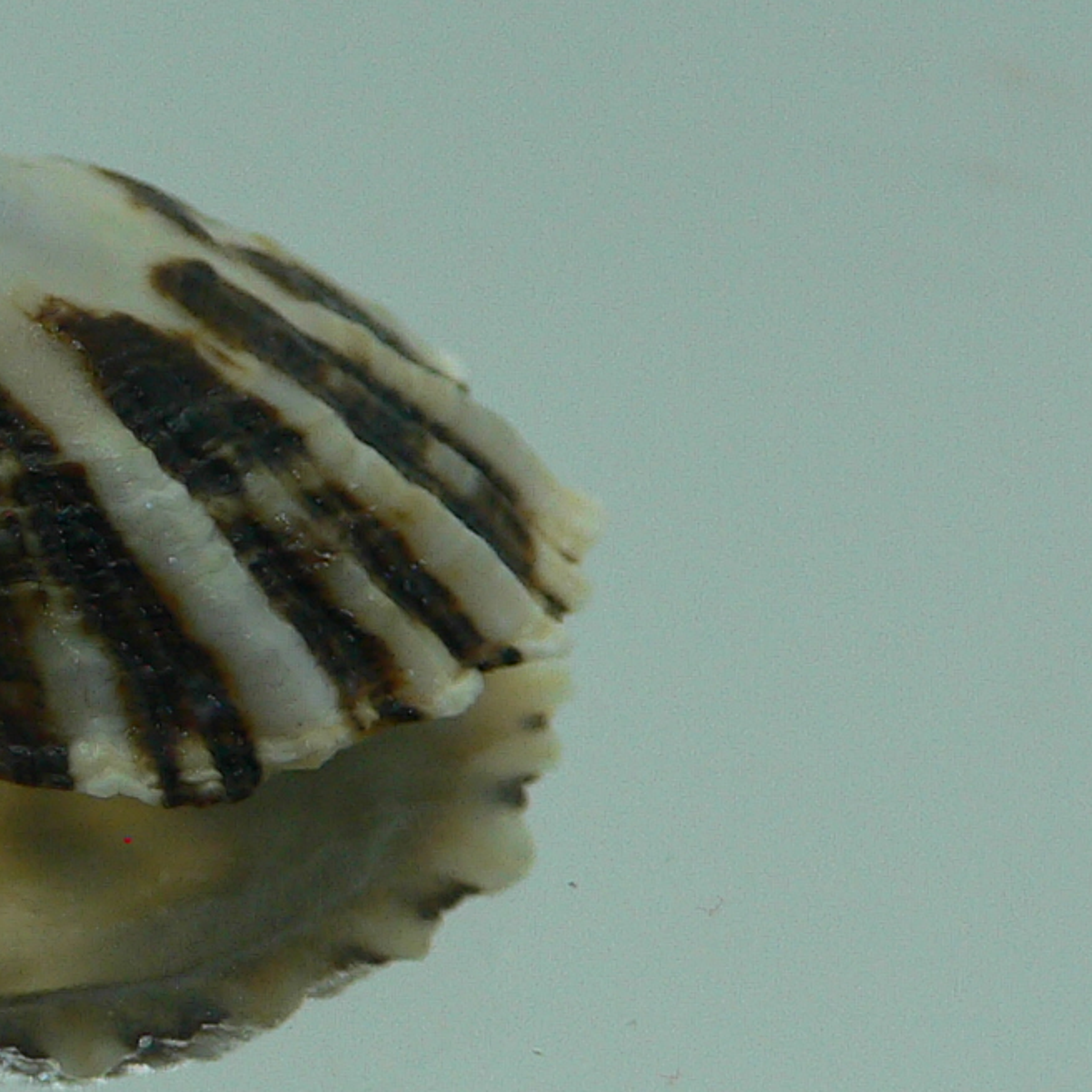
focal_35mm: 95
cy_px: 593
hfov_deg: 17.8
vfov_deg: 18.3
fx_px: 3391
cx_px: -60
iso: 80
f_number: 2.8
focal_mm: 4.6
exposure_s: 1/60
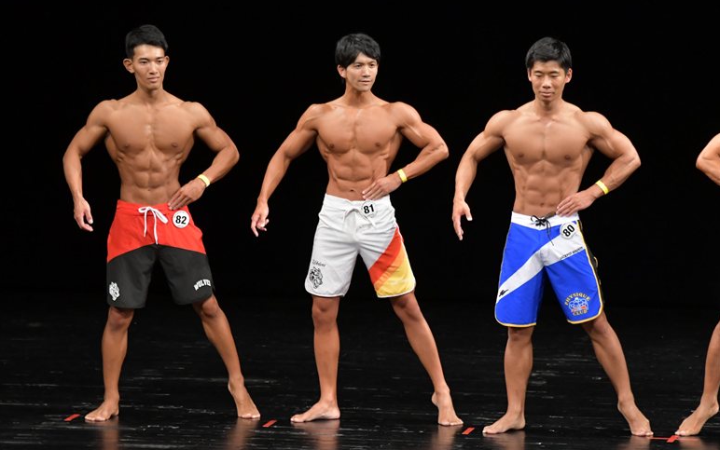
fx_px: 5417
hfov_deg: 7.6
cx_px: 360
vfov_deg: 4.8
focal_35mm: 276
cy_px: 230
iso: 3200
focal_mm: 180
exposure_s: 1/400
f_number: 5.6
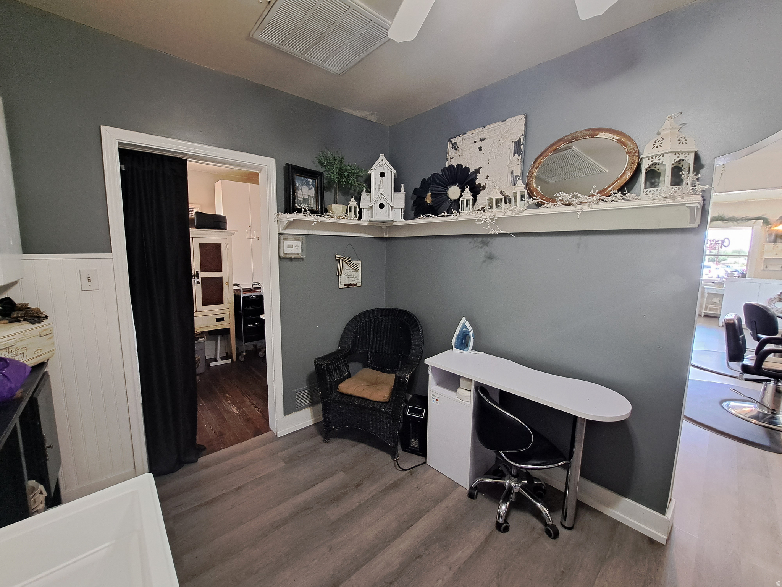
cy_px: 294
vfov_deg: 89.9
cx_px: 391
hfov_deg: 106.2
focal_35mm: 13
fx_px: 294
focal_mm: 1.74
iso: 160
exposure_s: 1/40
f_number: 2.2
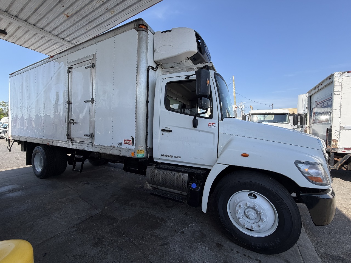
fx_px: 142
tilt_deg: -1.5
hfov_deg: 102.1
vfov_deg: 85.7
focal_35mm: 14
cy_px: 132
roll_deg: -0.1
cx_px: 176
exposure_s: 1/717
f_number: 2.2
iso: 40
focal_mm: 2.22
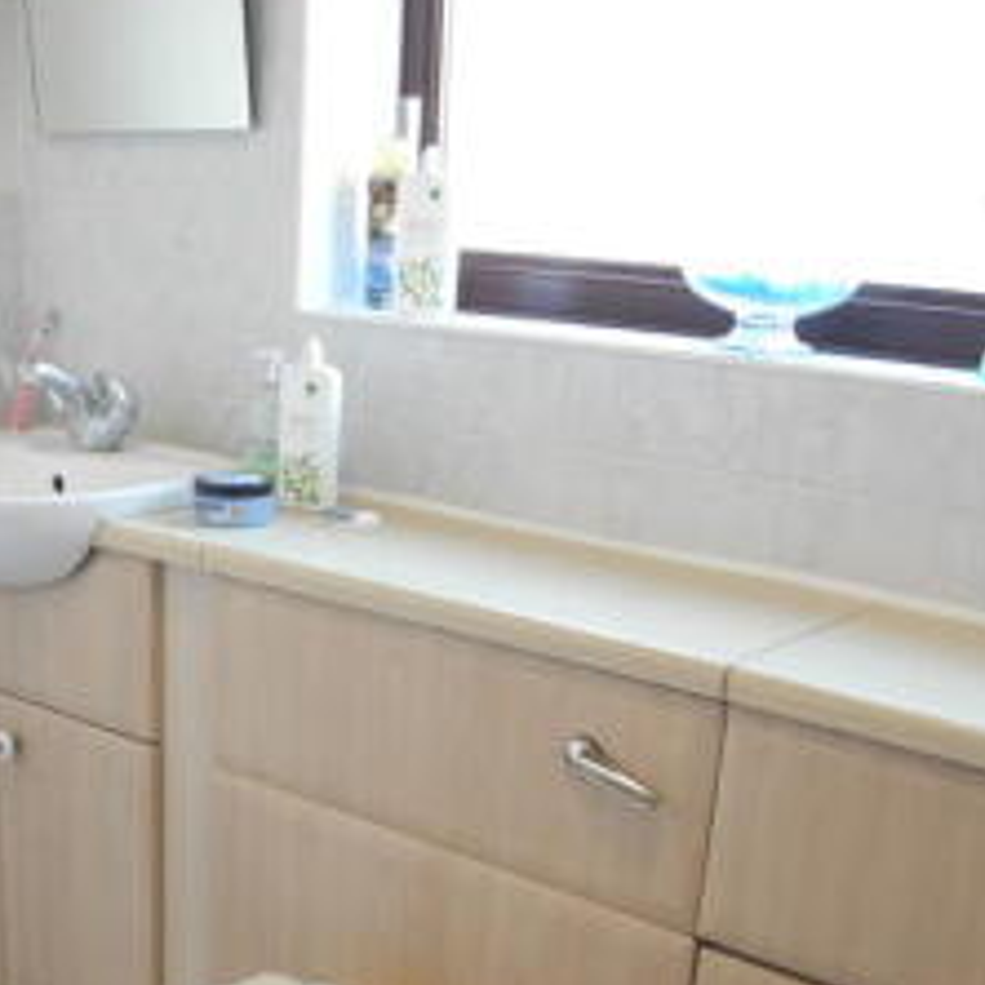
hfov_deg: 26.2
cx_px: 246
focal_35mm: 65
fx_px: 2093
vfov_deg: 26.1
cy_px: 765
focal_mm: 6
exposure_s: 1/30
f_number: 2.8
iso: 336
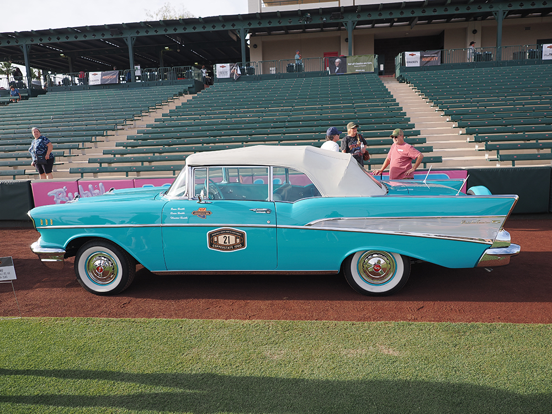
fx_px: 383
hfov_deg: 71.6
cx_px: 276
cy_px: 207
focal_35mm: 24
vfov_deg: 56.8
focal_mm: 12
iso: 200
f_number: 2.8
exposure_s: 1/1250
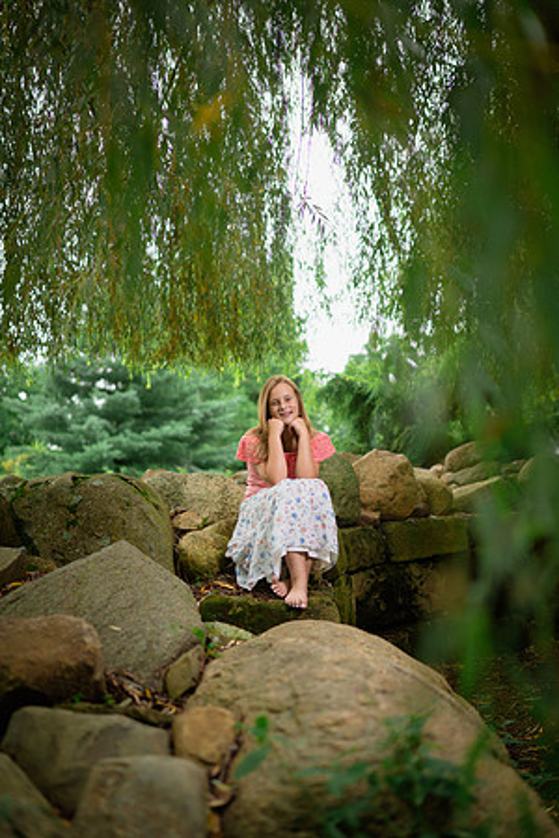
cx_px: 280
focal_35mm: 35
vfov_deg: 54.4
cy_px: 419
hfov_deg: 37.9
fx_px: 815
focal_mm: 35
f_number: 1.4
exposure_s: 1/640
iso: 80
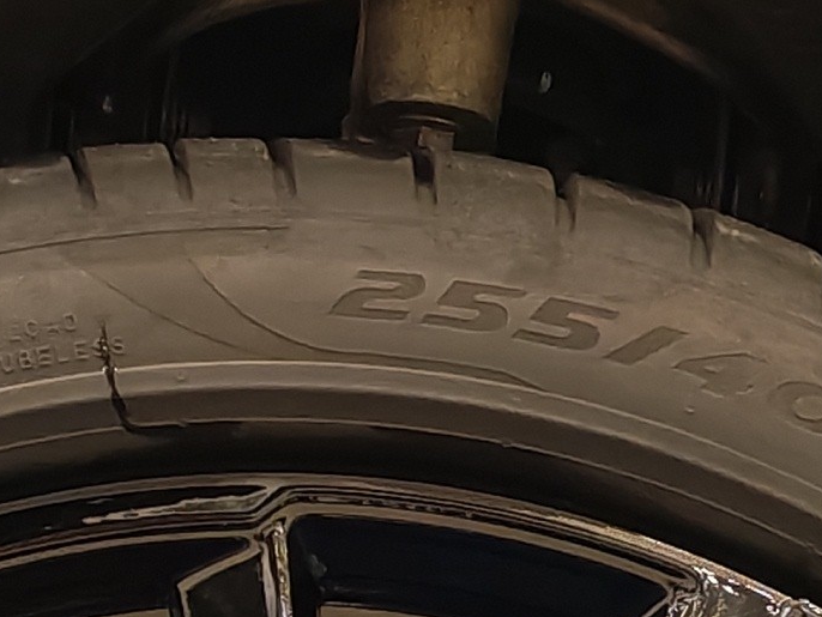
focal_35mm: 179
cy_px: 1534
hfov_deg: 11.0
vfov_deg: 7.7
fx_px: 4252
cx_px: 292
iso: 500
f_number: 1.9
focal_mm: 6.12
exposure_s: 1/100
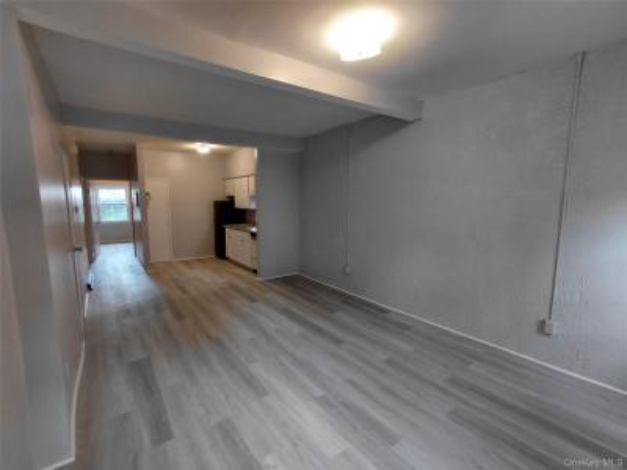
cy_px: 235
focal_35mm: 16
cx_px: 314
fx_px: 290
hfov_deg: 94.5
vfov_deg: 78.1
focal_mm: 1.64
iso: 160
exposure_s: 1/60
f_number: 2.2
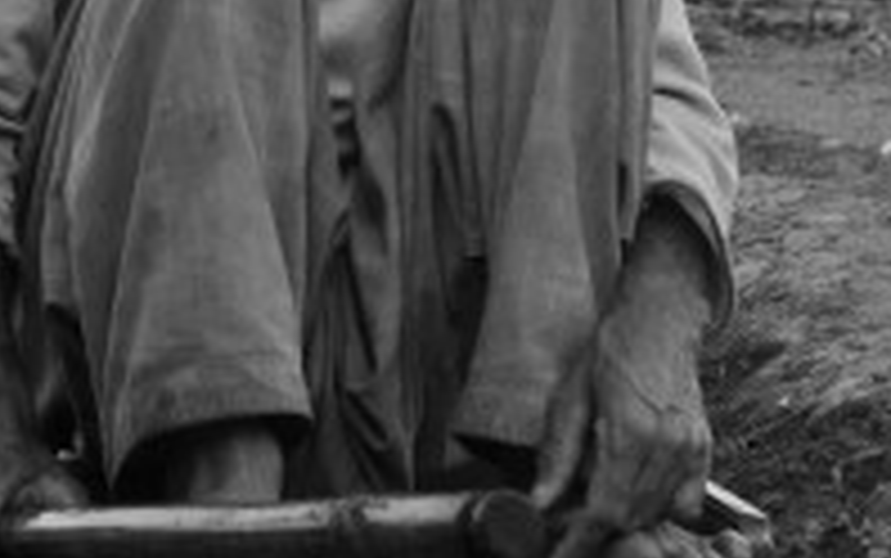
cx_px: 297
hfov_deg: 13.6
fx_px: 3742
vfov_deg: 8.5
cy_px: -50
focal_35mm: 154
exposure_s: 1/125
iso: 200
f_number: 5.6
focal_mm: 50
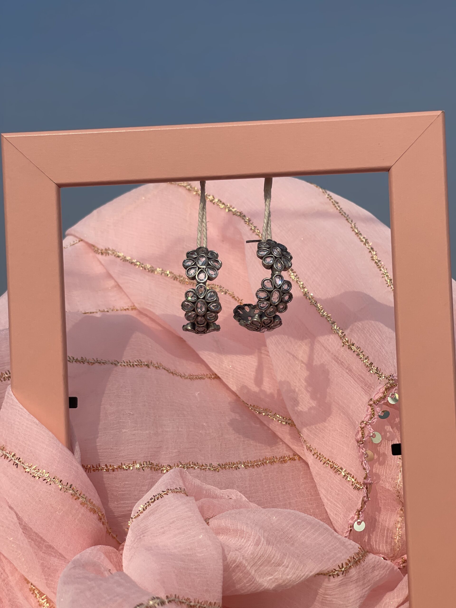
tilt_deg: +5.2
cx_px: 228
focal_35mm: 64
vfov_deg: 30.3
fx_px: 1124
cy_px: 304
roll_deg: -0.2
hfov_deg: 22.9
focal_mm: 7.5
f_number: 2.2
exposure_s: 1/2481
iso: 20
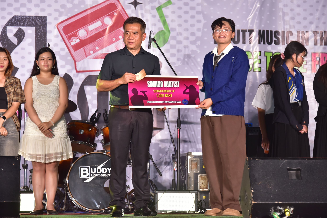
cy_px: 109
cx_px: 164
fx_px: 1363
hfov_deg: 13.7
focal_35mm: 150
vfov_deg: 9.2
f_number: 5.6
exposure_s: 1/200
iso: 1250
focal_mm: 150
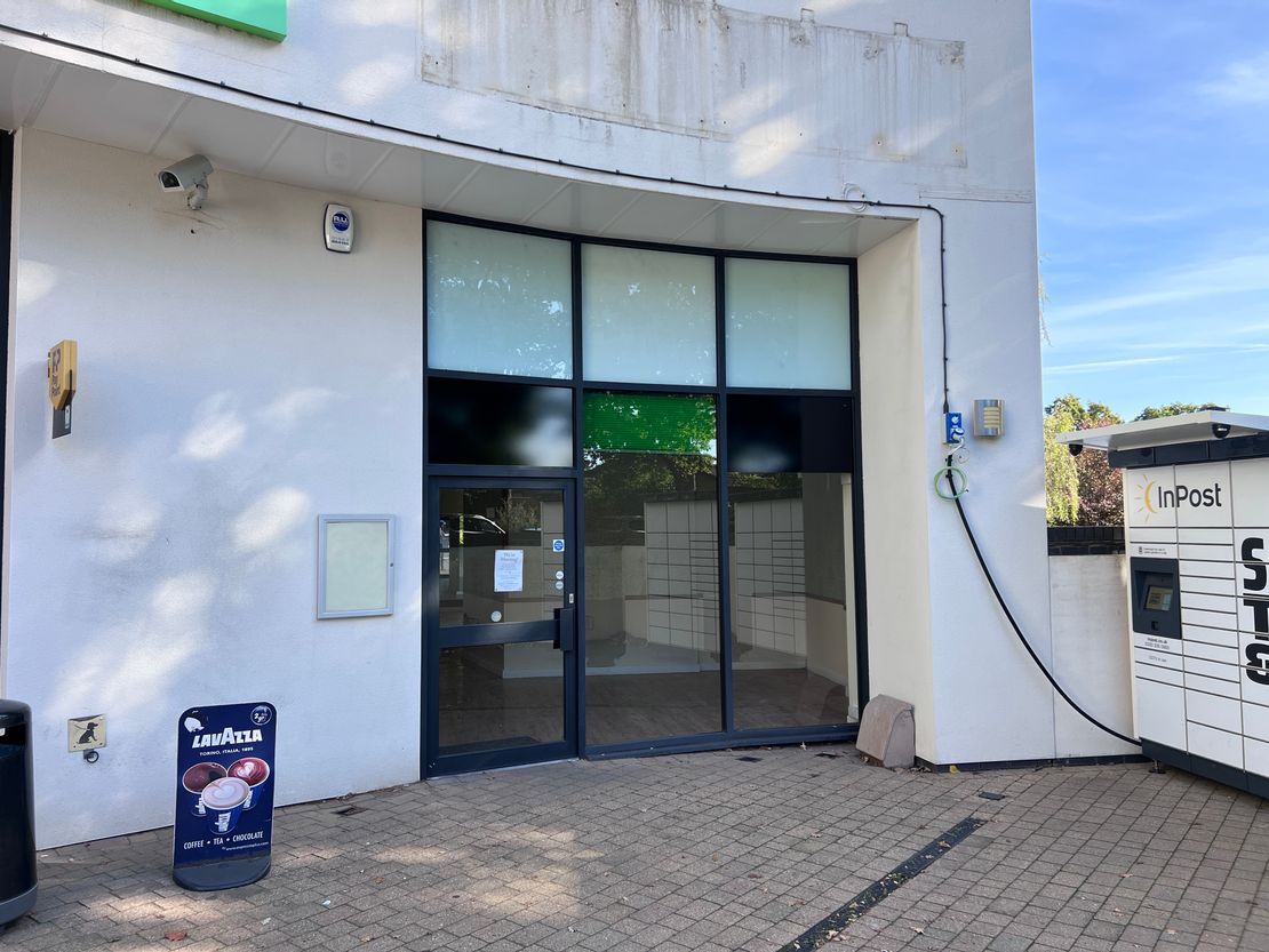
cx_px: 634
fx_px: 953
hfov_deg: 67.3
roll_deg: -0.4
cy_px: 476
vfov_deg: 53.1
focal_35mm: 26
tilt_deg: +2.4
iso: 50
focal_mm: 5.7
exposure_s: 1/678
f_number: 1.5
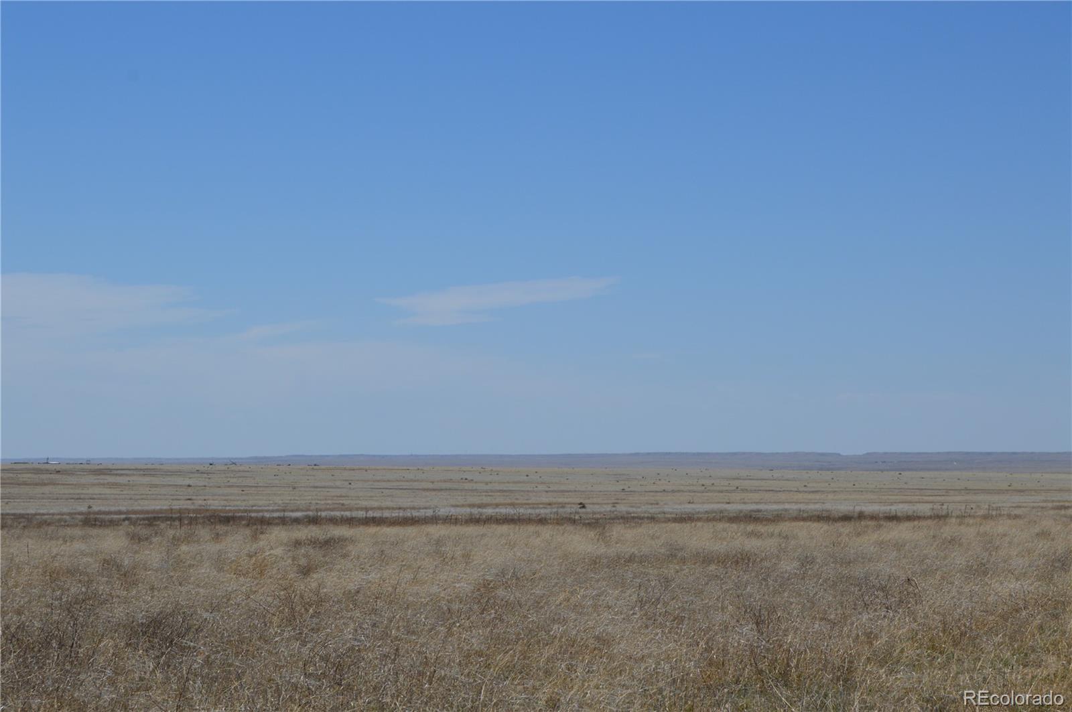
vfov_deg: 16.5
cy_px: 356
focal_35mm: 82
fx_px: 2454
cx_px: 536
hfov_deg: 24.6
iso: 160
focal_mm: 55
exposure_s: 1/500
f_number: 11
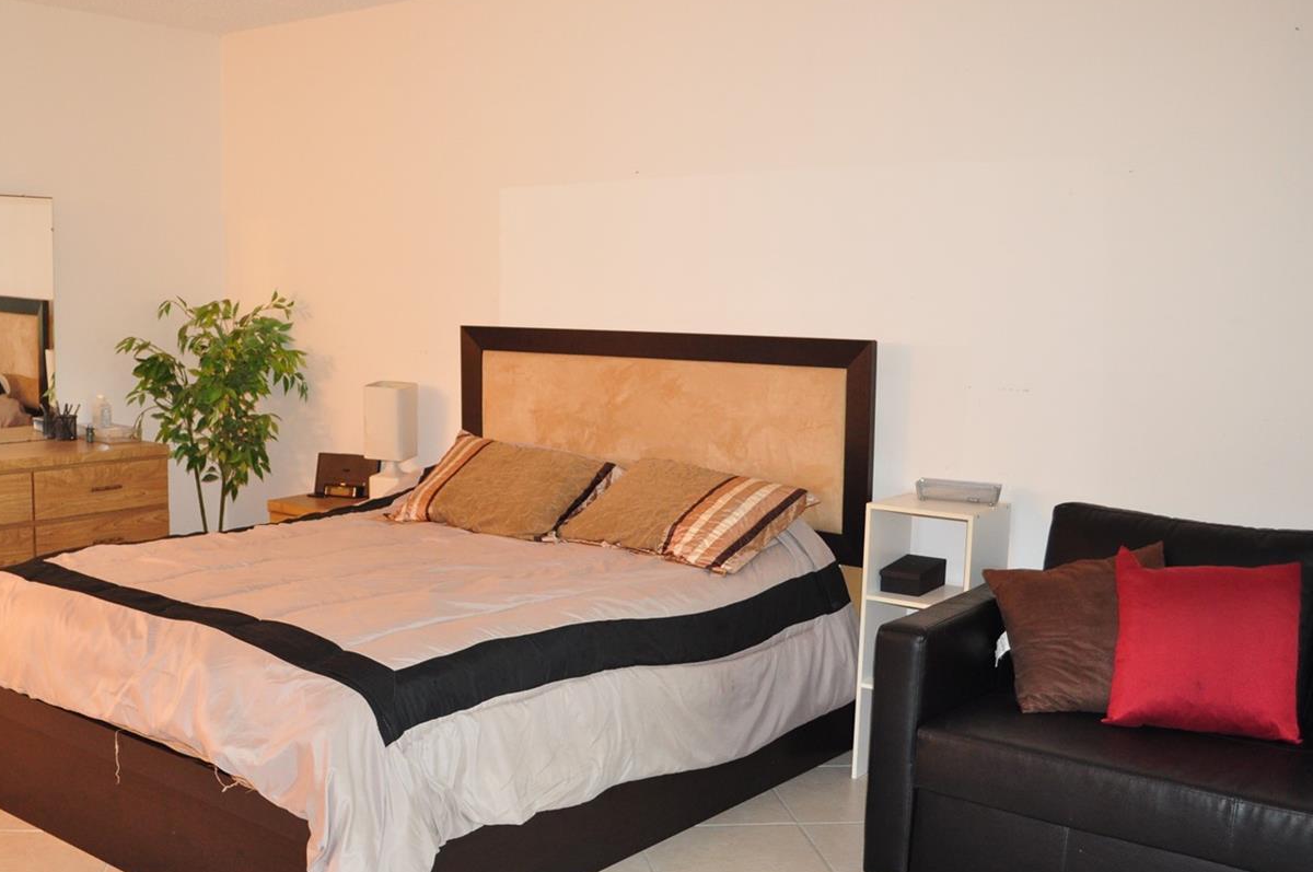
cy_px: 480
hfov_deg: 52.5
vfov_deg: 36.7
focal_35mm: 36
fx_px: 1311
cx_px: 481
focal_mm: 18
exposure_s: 1/13
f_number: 3.5
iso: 640
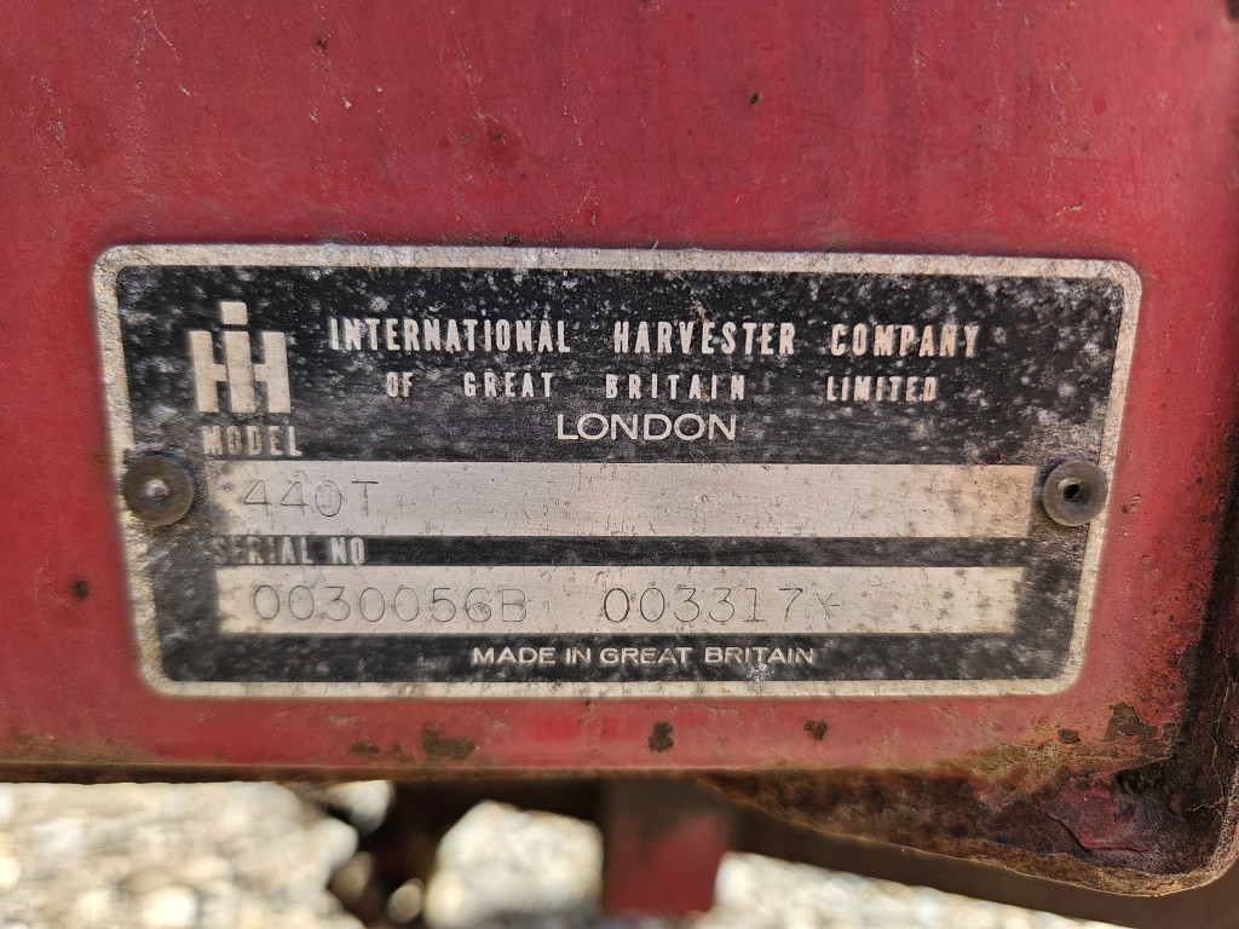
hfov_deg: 73.9
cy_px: 464
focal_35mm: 23
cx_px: 620
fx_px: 823
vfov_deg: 58.9
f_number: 1.8
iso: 25
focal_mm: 5.4
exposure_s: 1/249
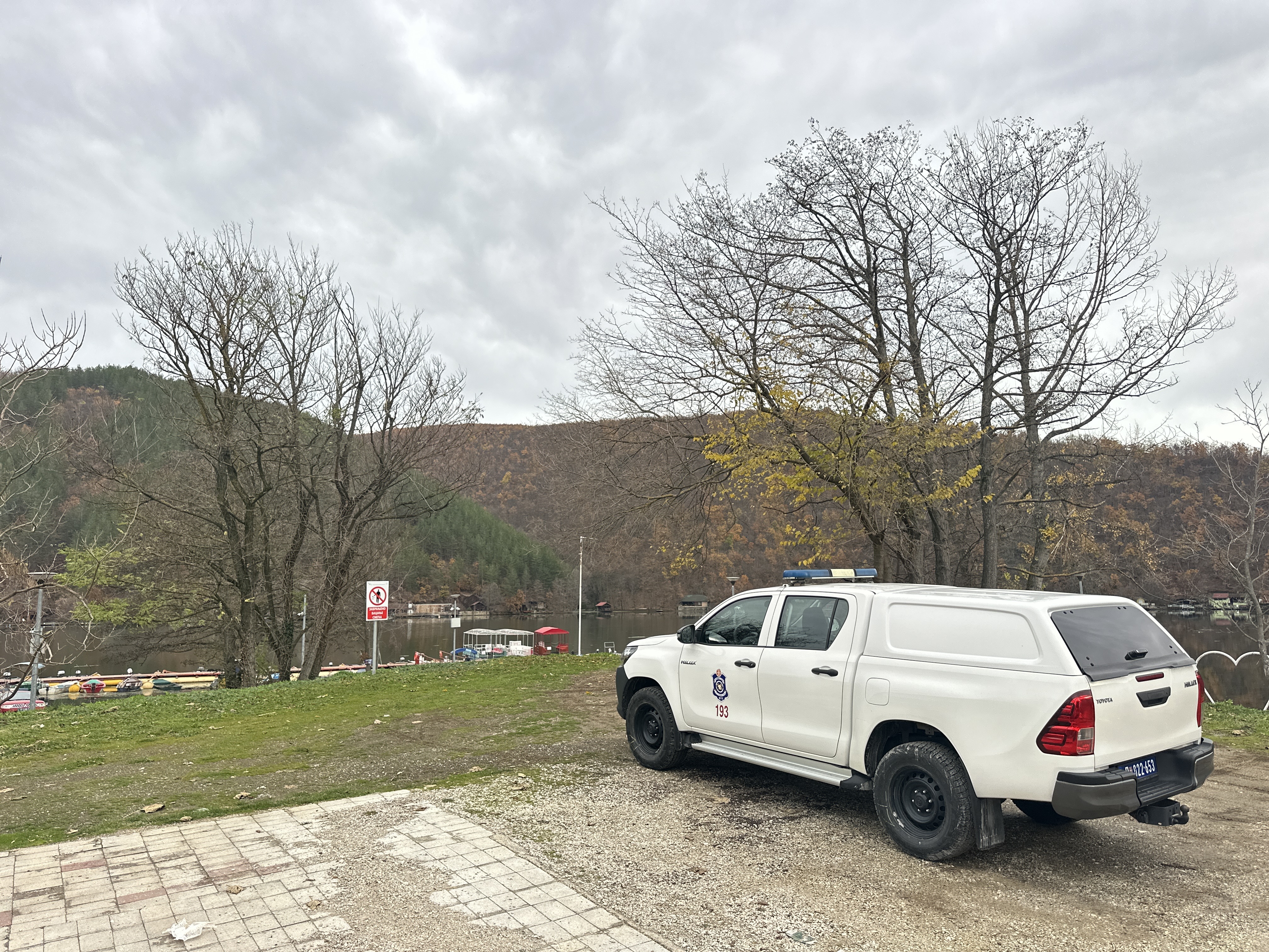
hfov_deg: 71.6
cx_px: 634
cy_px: 476
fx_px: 880
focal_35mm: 24
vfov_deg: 56.8
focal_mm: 6.86
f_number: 1.78
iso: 80
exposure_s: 1/355
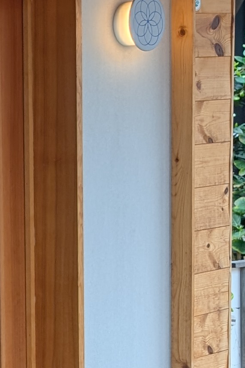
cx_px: -546
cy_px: 295
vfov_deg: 17.1
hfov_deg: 8.9
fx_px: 1215
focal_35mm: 119
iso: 20
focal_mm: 6.9
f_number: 1.68
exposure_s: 1/892
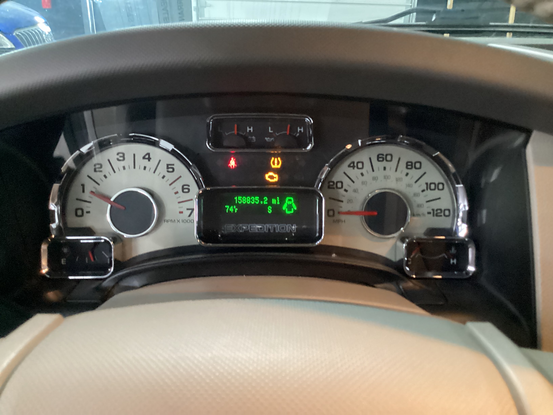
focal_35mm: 31
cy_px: 208
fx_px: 495
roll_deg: -2.6
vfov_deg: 45.4
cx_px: 276
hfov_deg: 58.4
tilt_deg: -27.6
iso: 800
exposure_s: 1/24
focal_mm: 3.3
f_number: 2.4
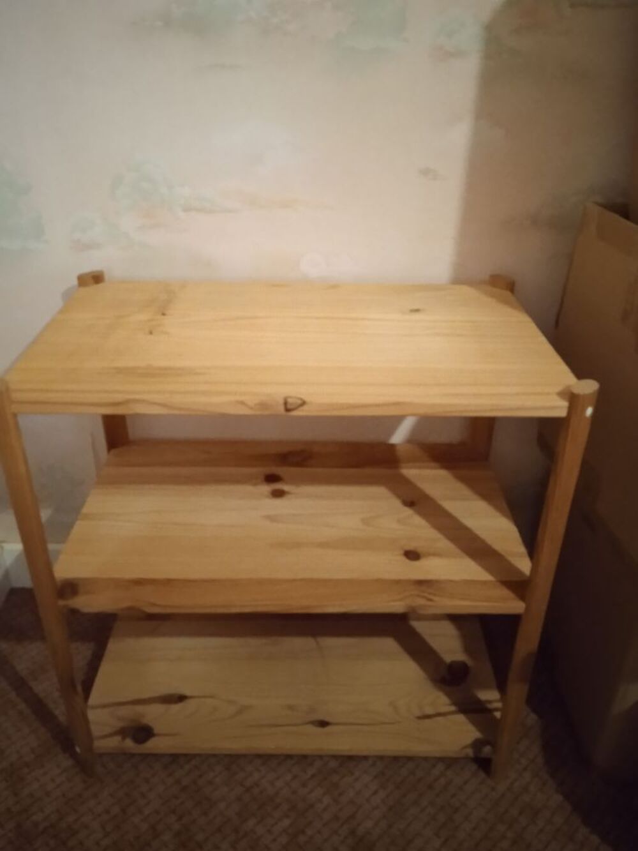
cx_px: 319
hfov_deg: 49.8
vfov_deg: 63.4
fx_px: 688
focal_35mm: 28
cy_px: 426
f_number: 2.2
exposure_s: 1/14.3
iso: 2521
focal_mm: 3.43
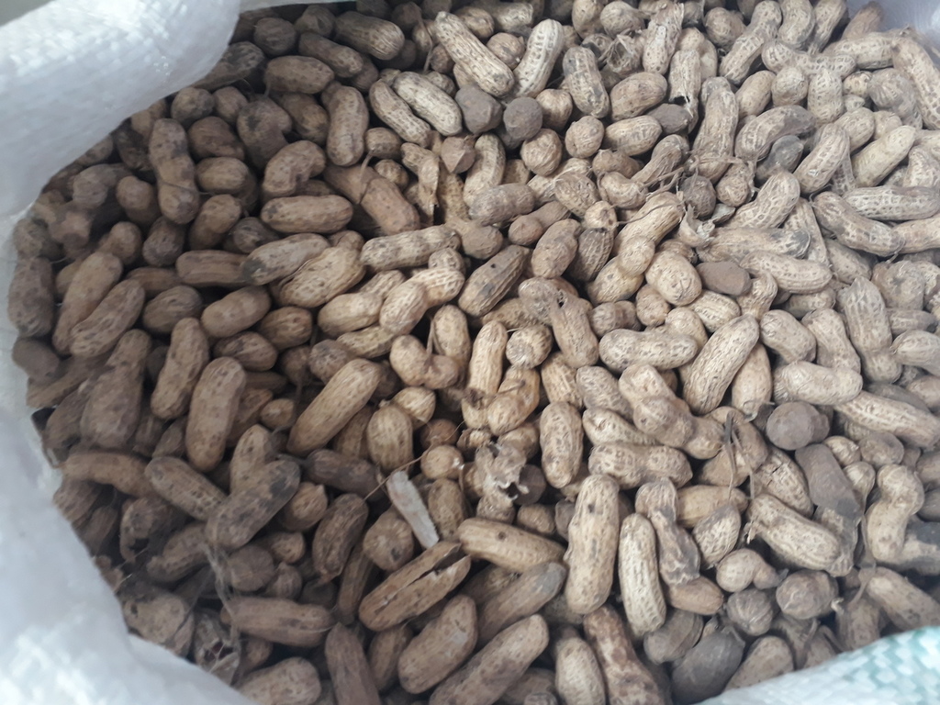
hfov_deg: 65.3
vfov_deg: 51.4
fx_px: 733
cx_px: 470
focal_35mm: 27
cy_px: 352
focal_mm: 3.6
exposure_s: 1/20
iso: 160
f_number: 1.9
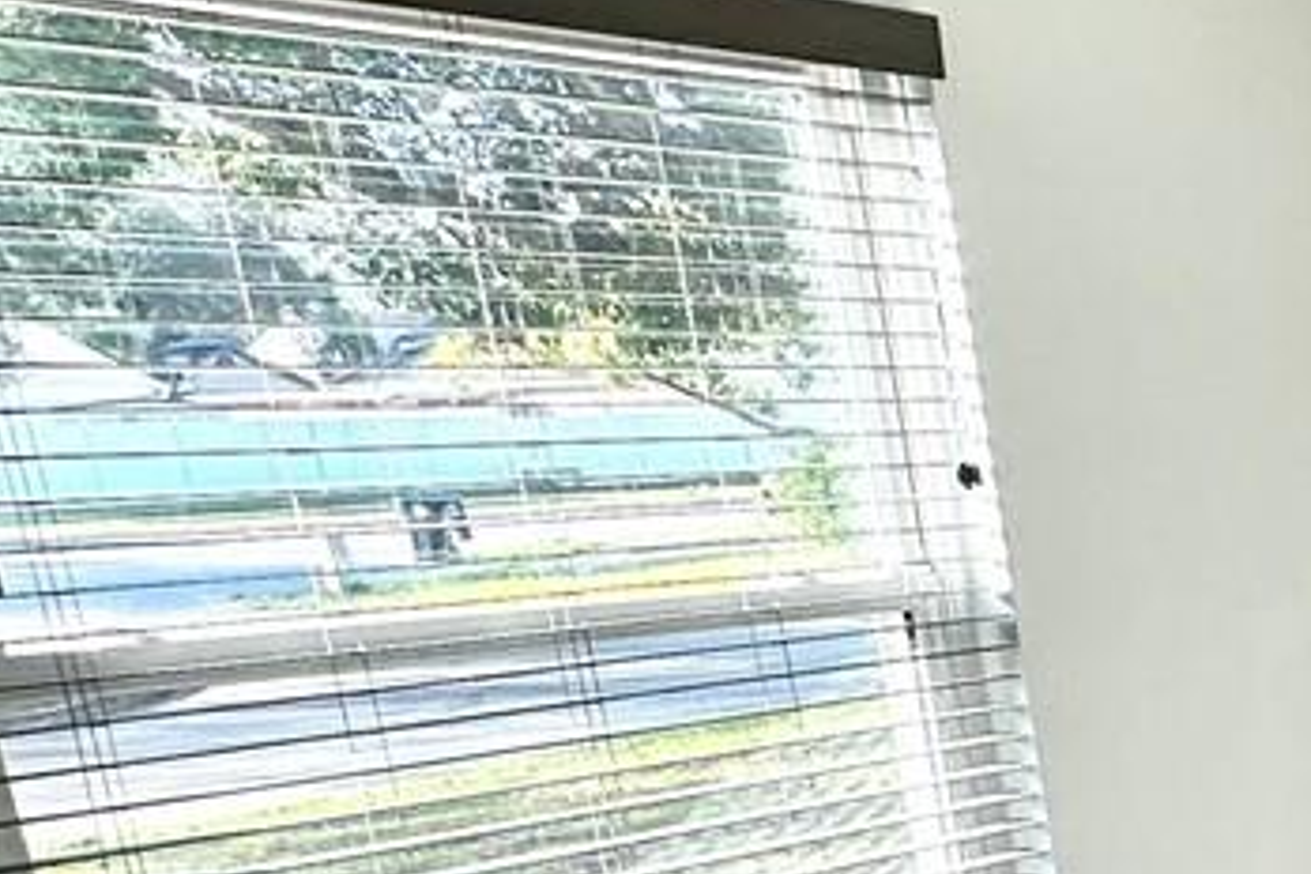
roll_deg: +1.5
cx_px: 2287
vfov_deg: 19.1
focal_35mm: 67
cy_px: 1062
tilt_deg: -15.6
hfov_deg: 21.3
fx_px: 2440
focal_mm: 2.22
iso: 40
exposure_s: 1/172
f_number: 2.2
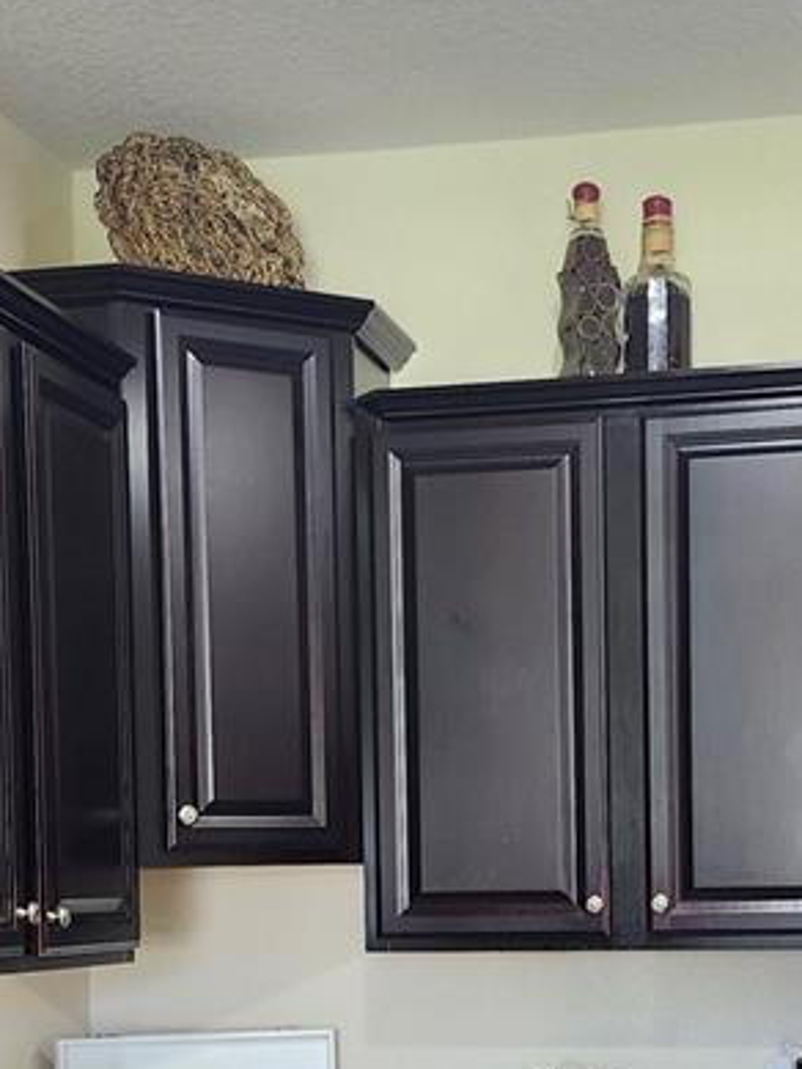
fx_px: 2192
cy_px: 888
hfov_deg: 20.7
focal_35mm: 71
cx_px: 483
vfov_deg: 26.8
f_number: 1.8
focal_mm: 5.54
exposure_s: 1/60
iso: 640
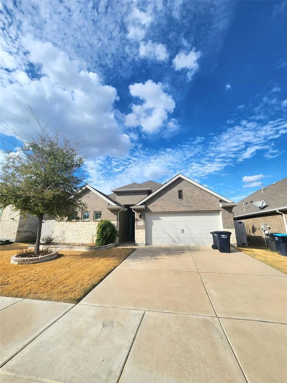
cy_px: 192
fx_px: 144
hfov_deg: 89.9
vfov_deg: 106.2
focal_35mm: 13
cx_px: 144
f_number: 2.2
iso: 32
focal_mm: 1.74
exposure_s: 1/2000
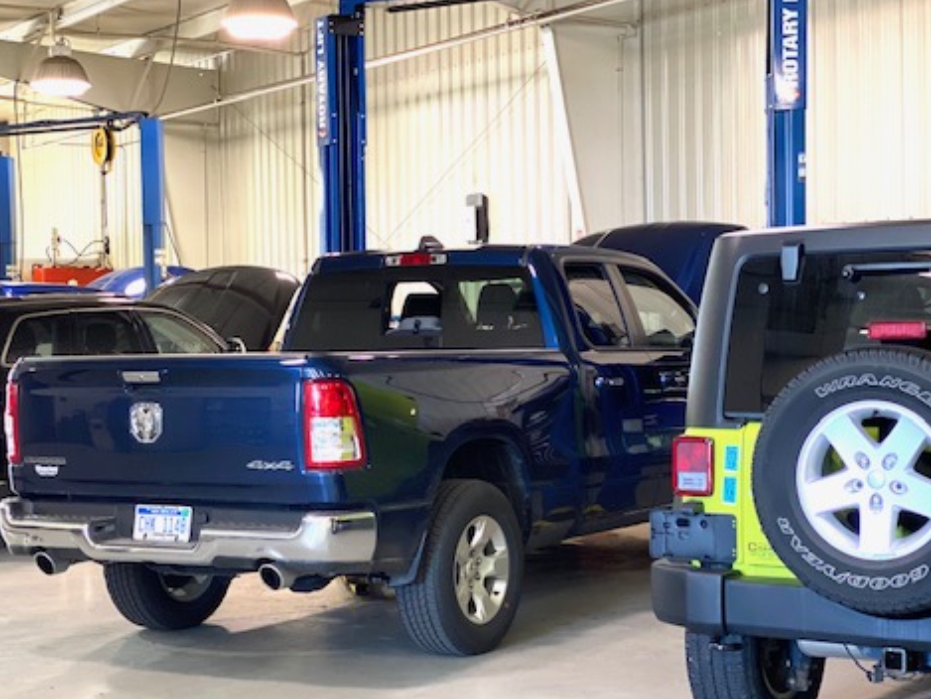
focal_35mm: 71
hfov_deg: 27.4
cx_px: 411
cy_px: 421
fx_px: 1910
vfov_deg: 20.7
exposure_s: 1/40
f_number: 2
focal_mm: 6
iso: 160
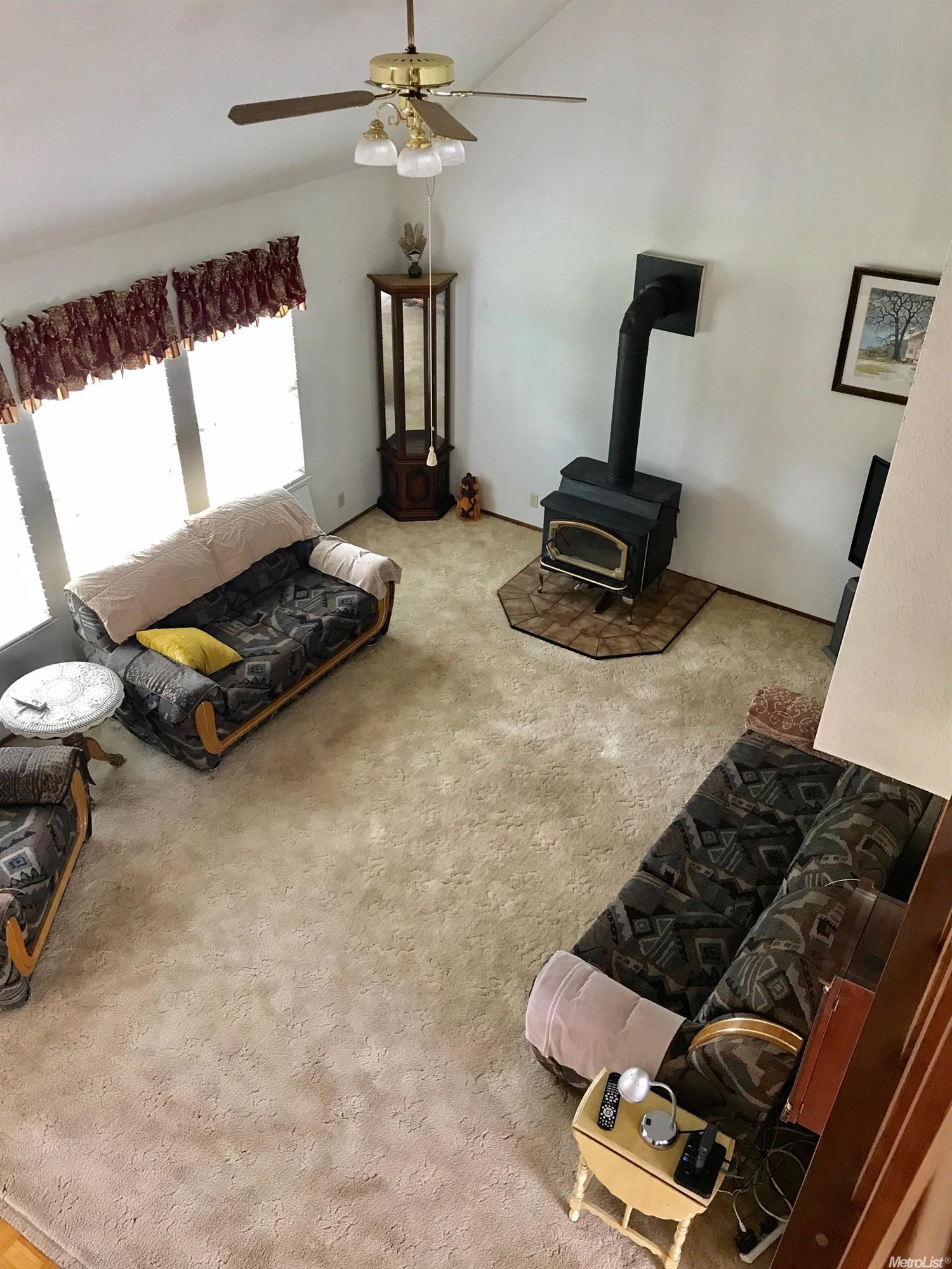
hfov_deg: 49.7
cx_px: 476
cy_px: 634
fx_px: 1027
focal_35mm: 28
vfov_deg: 63.4
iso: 50
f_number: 1.8
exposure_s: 1/15
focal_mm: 3.99
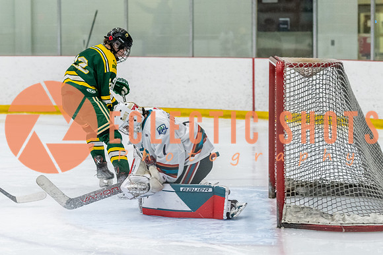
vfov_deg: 10.4
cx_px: 172
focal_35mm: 132
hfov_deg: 15.5
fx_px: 1403
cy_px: 116
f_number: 2.8
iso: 4000
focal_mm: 86
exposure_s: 1/800
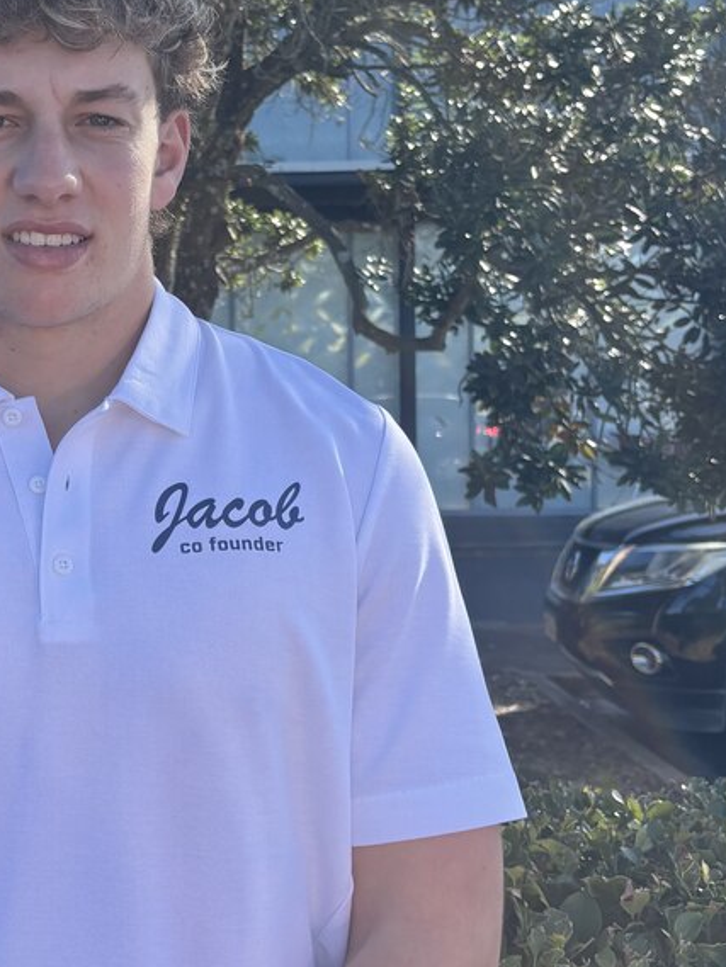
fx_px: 1789
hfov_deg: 22.2
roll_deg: -1.0
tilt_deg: -1.1
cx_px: 29
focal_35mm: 64
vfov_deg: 30.2
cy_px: 389
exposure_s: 1/1092
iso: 50
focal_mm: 5.96
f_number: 1.6
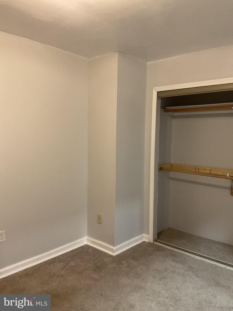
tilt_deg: -3.9
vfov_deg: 61.7
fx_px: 260
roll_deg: +0.1
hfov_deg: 48.2
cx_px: 116
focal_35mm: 29
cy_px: 156
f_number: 1.8
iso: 320
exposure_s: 1/40
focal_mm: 3
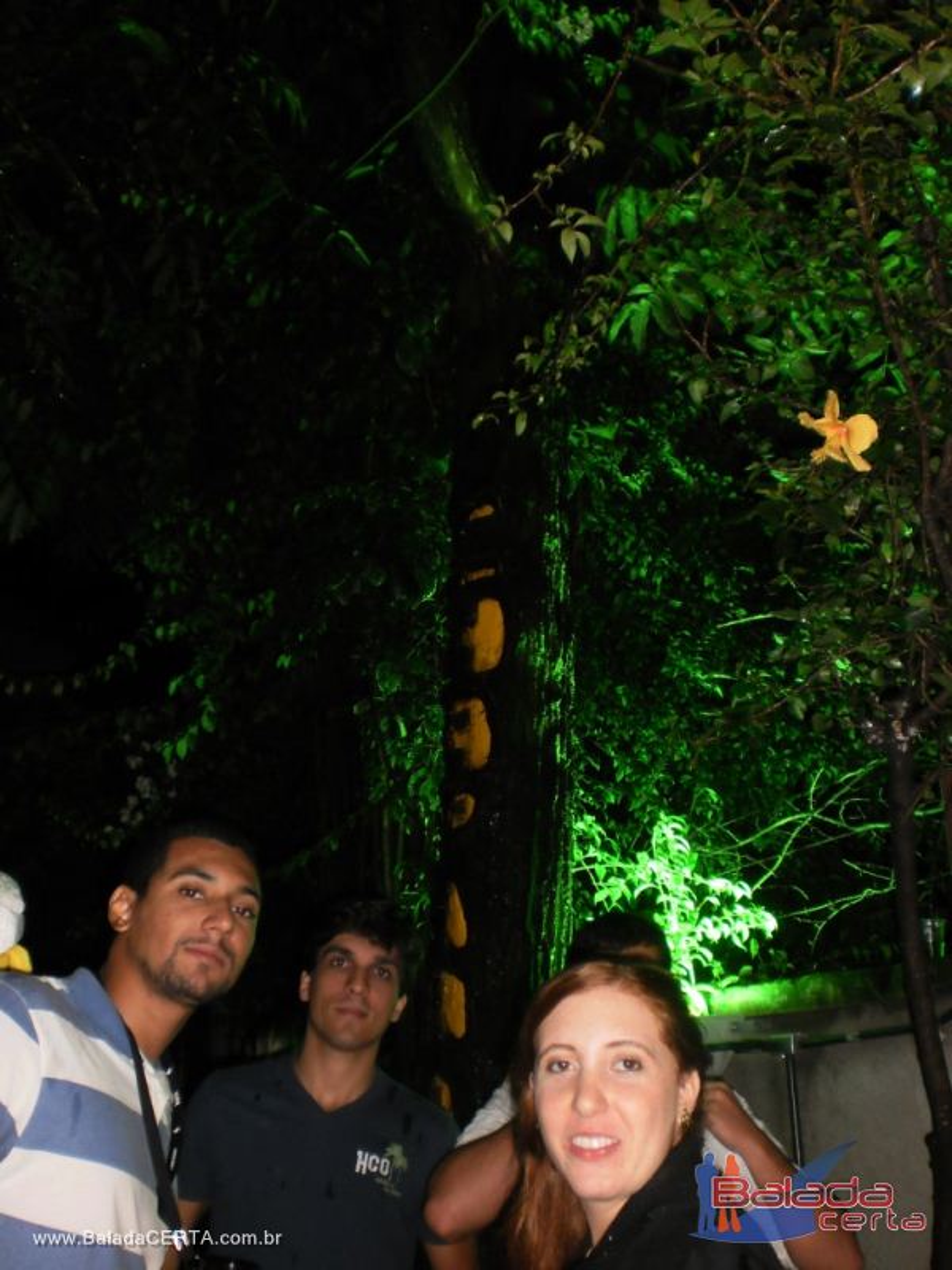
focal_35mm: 36
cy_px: 635
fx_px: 1320
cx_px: 476
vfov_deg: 51.4
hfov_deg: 39.7
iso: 200
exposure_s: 1/30
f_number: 3.1
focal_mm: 6.3
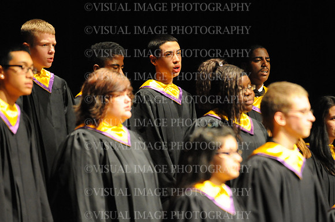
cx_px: 168
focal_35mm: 300
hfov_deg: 6.9
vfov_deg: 4.6
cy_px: 111
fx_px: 2788
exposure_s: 1/100
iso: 3200
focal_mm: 200
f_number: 2.8
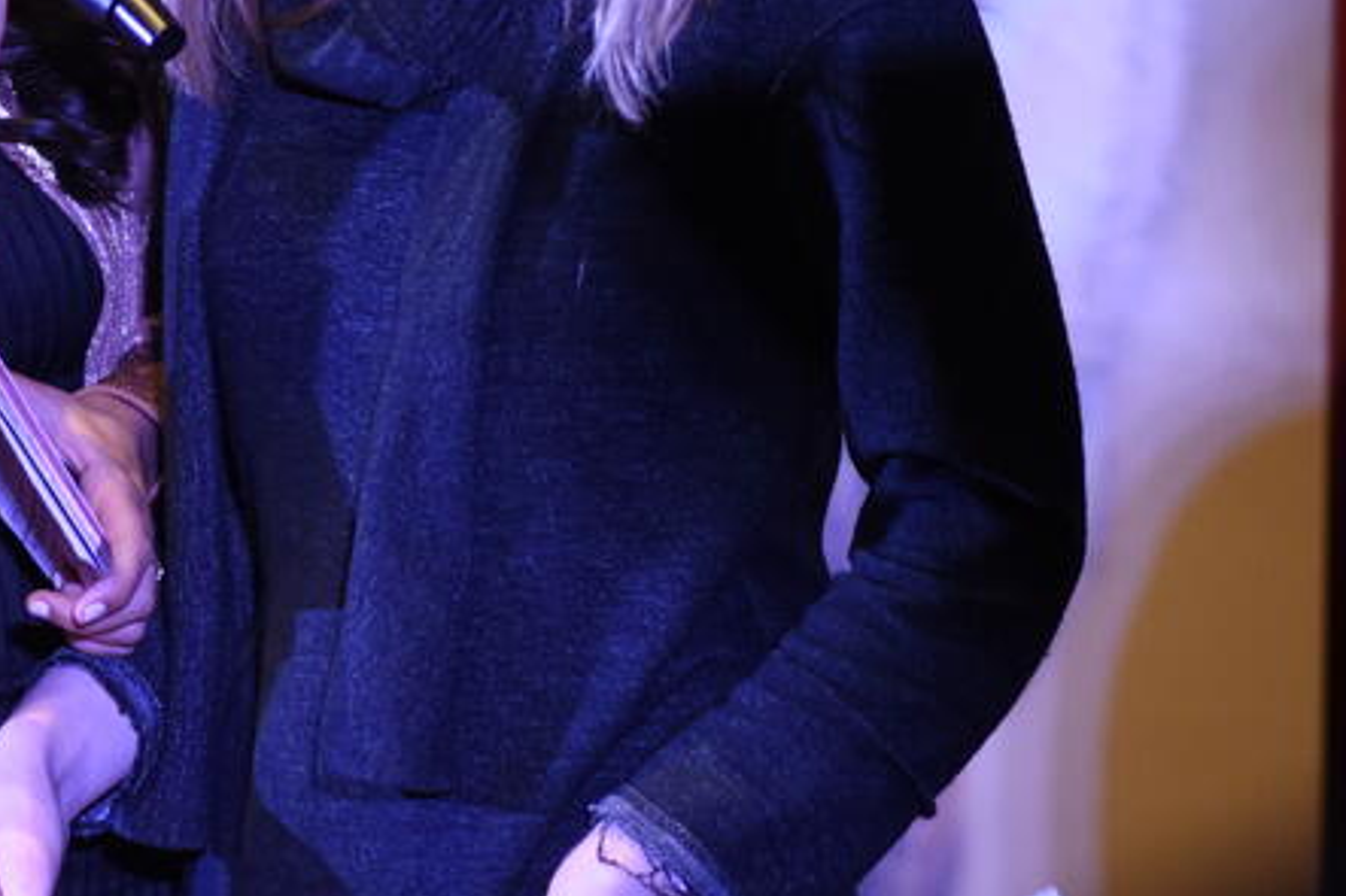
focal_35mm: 269
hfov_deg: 7.6
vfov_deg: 5.1
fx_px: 10053
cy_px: -138
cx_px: -146
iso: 2500
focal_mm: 85
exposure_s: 1/160
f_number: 2.2
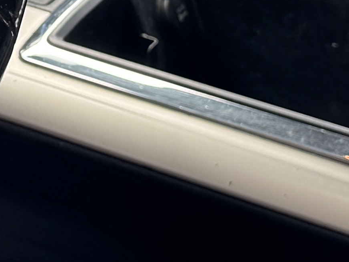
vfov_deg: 9.2
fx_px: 1583
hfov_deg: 11.8
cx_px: -243
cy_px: -118
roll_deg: -2.8
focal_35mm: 157
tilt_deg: -22.9
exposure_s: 1/185
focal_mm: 6.76
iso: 64
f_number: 1.78
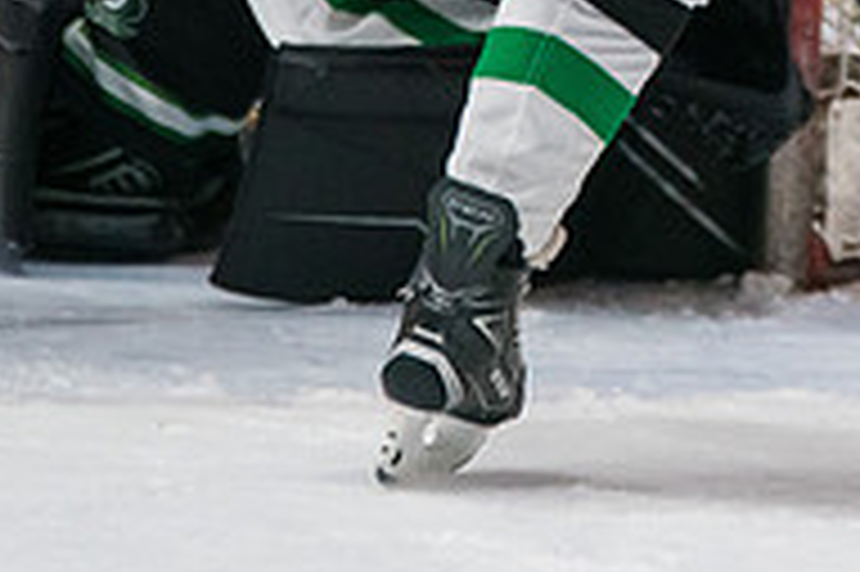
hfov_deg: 1.6
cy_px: -515
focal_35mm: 1259
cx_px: 995
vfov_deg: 1.1
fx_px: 30050
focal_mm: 300
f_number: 3.2
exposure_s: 1/1000
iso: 3200
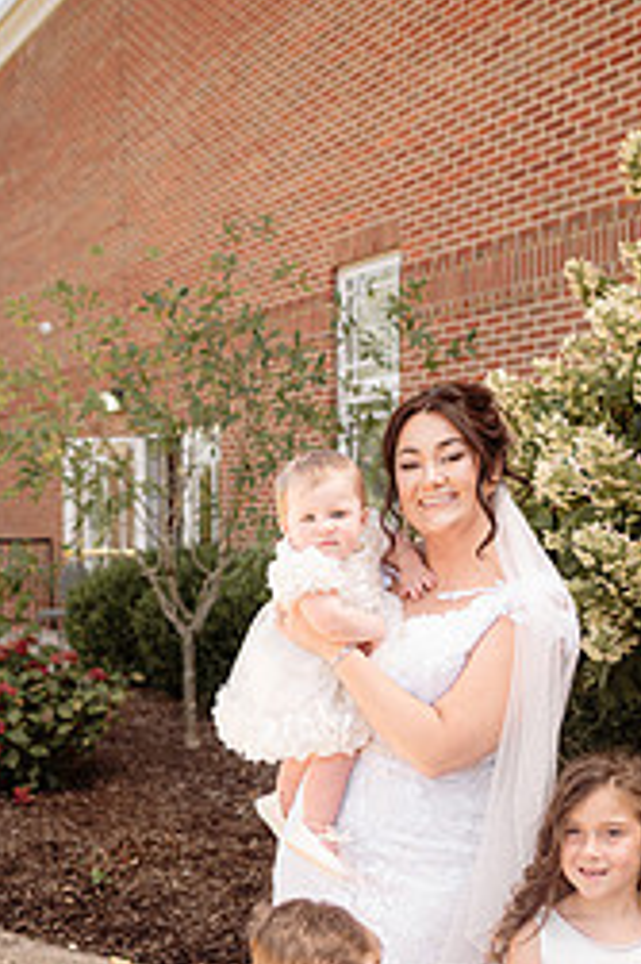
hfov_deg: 31.0
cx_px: 403
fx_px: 1150
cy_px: 664
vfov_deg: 44.6
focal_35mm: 43
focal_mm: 24
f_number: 2.2
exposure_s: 1/640
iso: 125
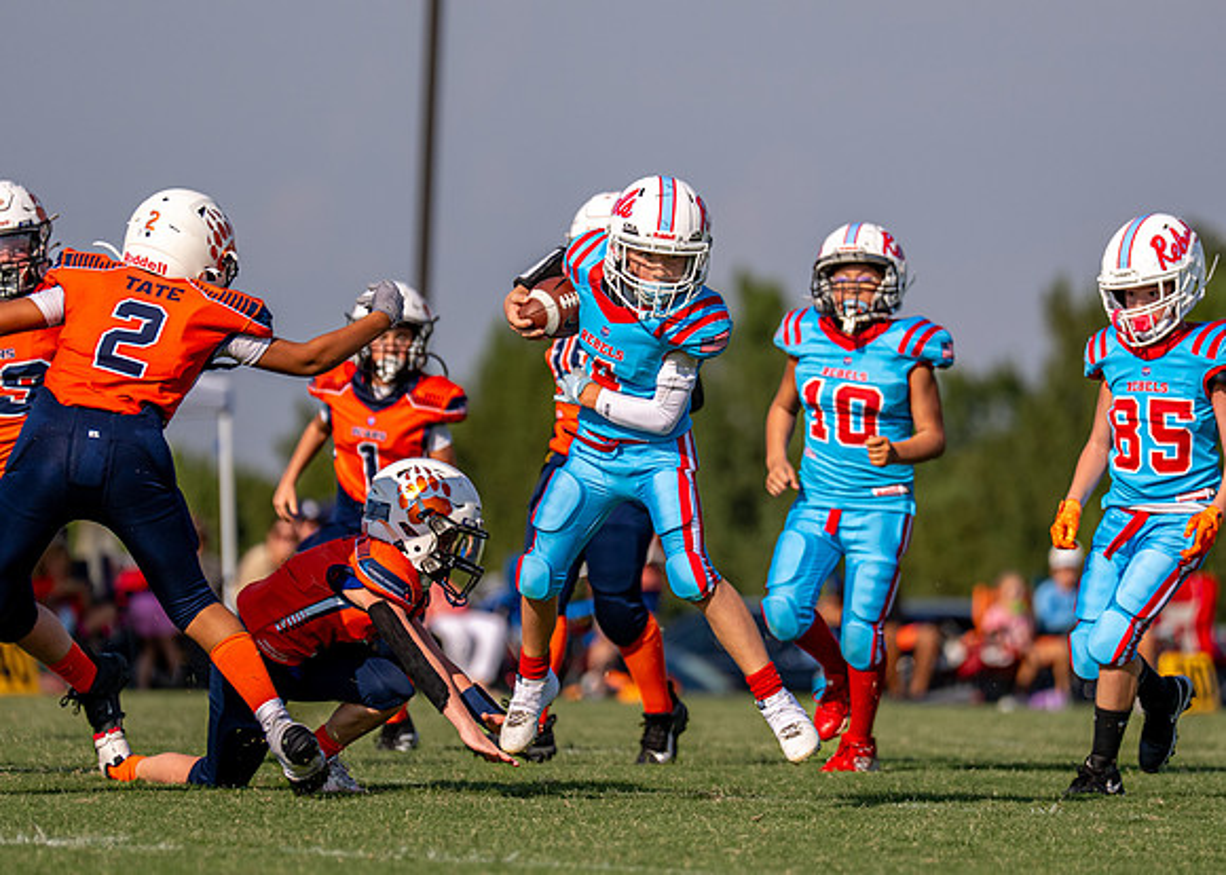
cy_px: 386
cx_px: 558
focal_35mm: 360
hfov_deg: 5.6
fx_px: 12531
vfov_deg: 4.0
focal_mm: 200
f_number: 2.8
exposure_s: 1/5000
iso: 160
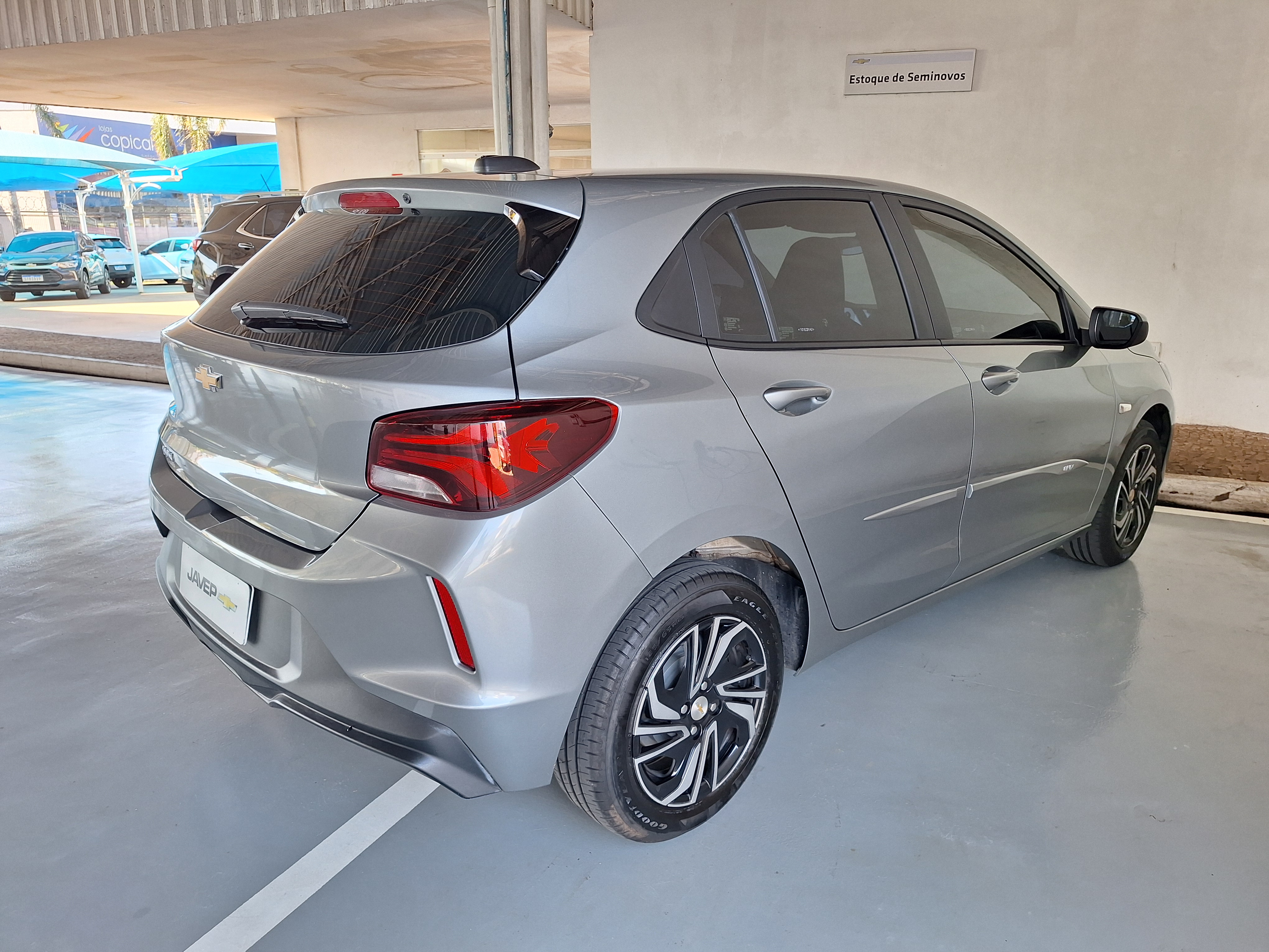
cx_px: 634
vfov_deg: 58.9
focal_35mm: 23
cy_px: 476
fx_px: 843
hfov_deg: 73.9
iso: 64
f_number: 1.8
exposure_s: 1/120
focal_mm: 5.54
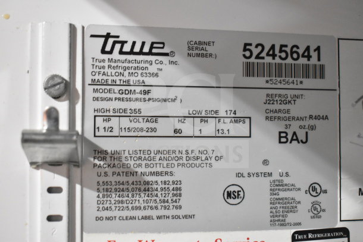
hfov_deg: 42.3
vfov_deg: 29.0
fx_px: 469
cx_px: 182
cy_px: 121
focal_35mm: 46
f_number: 4.2
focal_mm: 31
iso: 4500
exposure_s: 1/50
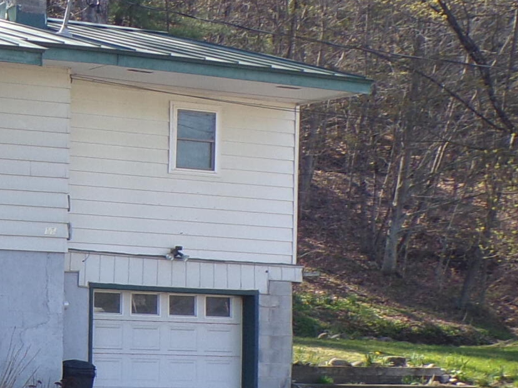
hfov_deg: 19.4
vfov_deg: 16.9
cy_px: 254
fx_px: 1302
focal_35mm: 87
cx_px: -276
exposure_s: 1/125
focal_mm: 4.3
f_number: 4.3
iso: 80
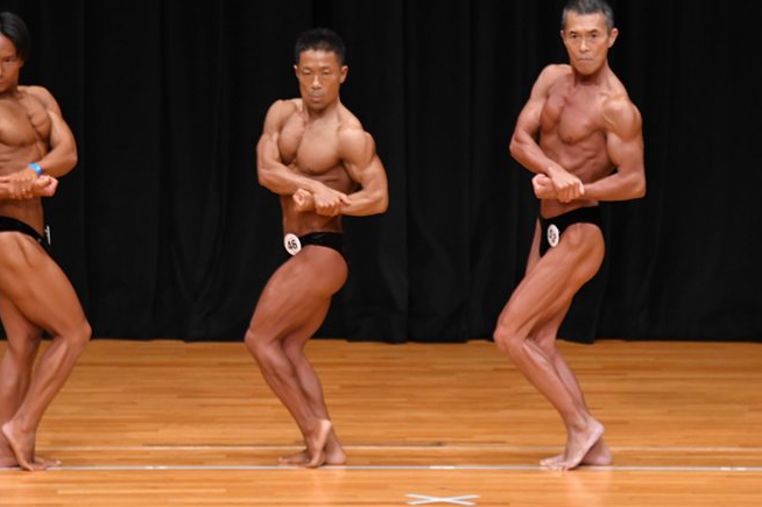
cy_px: 228
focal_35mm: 320
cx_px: 393
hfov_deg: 6.4
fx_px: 6768
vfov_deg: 4.3
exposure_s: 1/400
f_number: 5.6
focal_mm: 180
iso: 3200
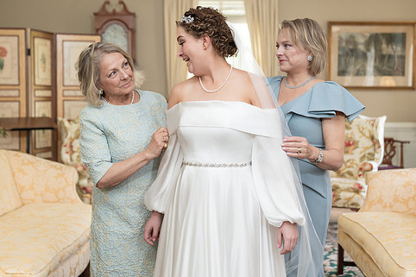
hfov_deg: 37.5
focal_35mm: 53
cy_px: 121
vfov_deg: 25.5
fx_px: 612
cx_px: 210
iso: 800
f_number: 2.8
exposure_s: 1/250
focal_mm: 44
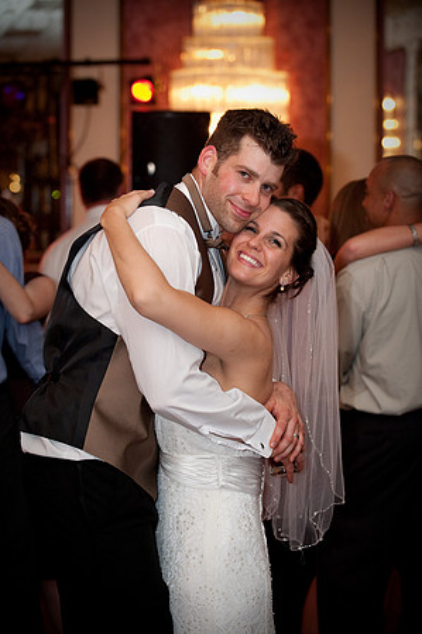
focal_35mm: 95
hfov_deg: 14.4
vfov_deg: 21.5
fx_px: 1674
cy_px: 317
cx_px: 211
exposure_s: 1/60
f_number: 4
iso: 1600
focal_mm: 95
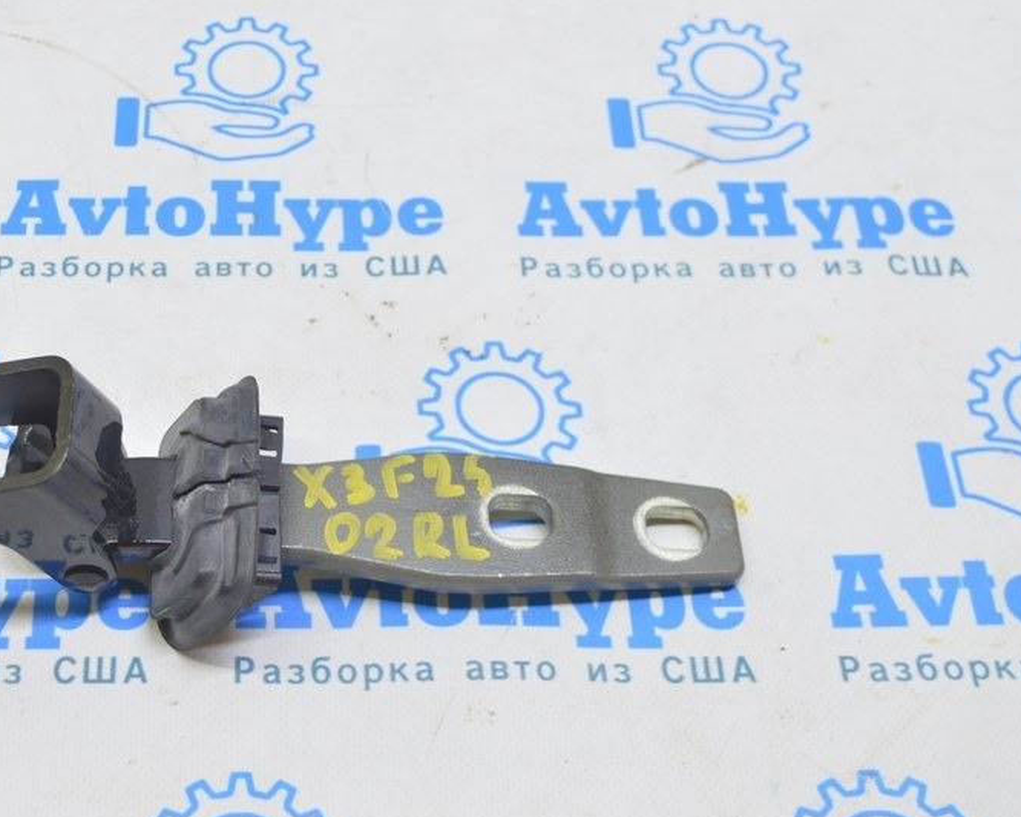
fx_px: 1896
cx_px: 253
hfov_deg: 29.7
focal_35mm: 63
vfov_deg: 24.3
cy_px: 320
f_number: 5.6
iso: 400
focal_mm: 29
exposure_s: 1/20
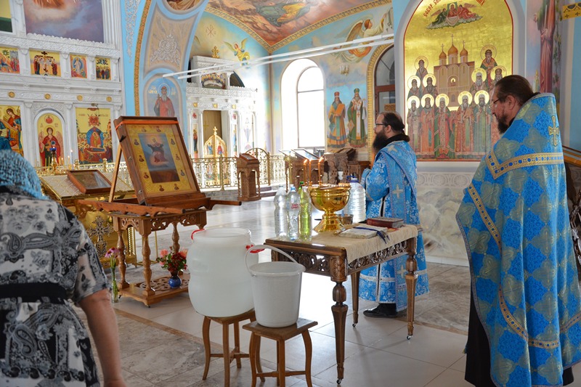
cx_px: 290
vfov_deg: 40.0
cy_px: 194
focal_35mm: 33
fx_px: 532
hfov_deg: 57.2
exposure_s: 1/50
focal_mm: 22
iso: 800
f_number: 3.8
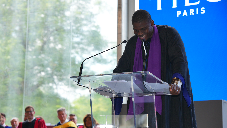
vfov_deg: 13.4
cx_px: 114
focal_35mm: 90
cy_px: 69
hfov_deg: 23.7
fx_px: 542
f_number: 4
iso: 160
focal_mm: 85
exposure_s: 1/200
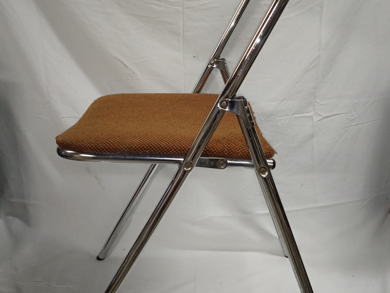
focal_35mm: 38
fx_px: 428
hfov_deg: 49.0
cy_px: 144
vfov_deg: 37.7
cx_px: 195
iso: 631
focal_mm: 3.43
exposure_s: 1/25
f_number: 2.2
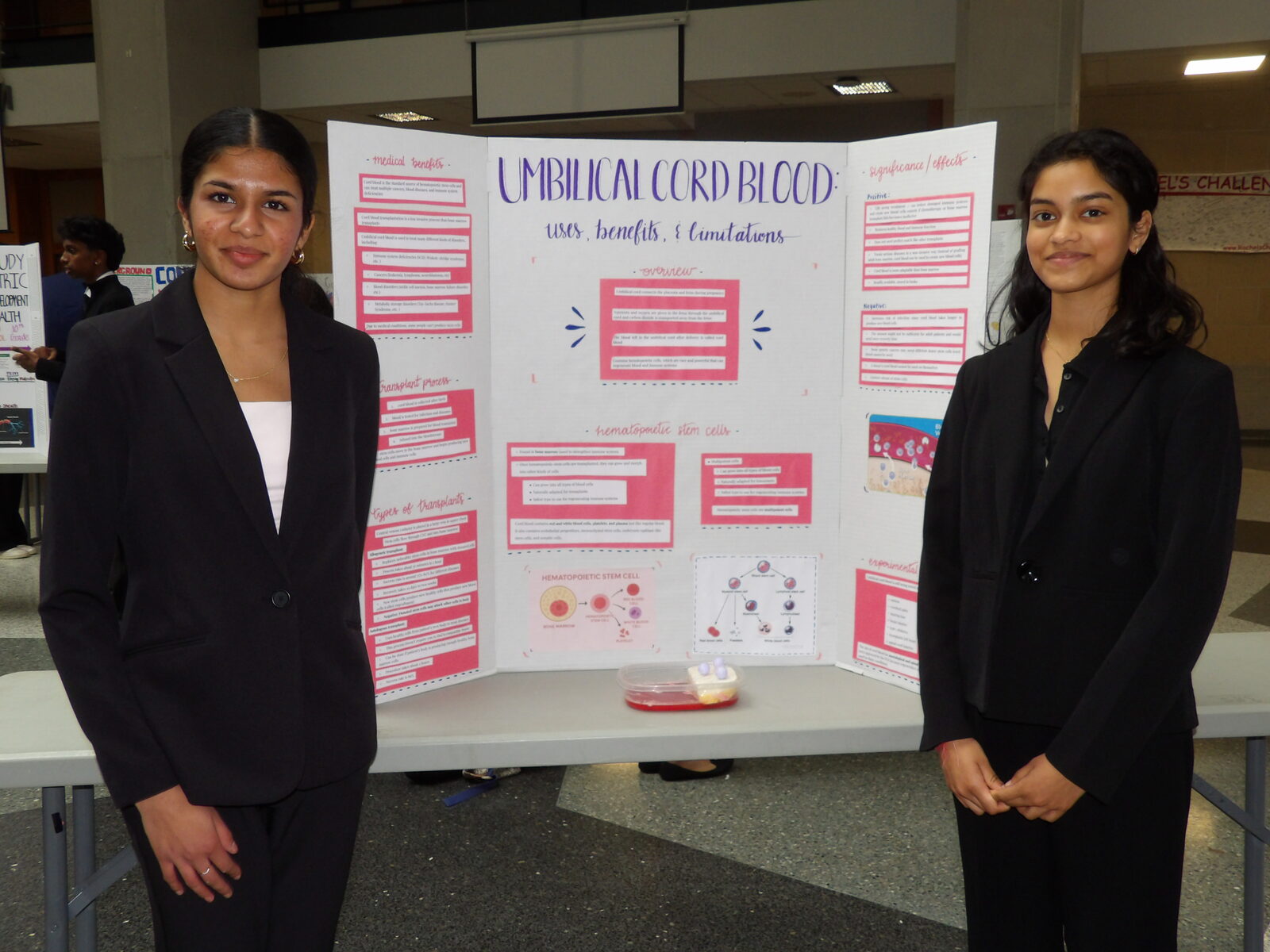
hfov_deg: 55.4
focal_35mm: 33
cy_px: 476
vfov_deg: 42.9
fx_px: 1211
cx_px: 635
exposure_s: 1/33
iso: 200
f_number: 3.6
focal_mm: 5.9
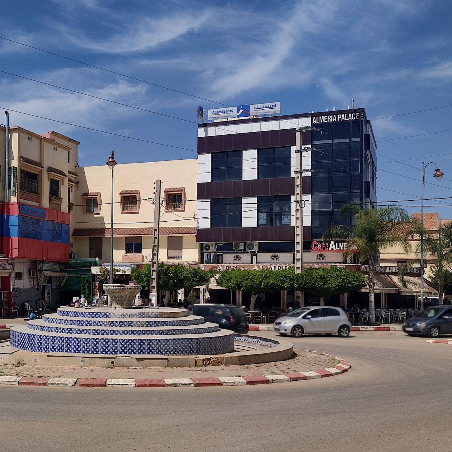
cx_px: 121
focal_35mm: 34
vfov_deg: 48.3
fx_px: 502
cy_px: 256
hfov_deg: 46.9
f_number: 1.9
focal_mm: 6.04
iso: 50
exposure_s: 1/836
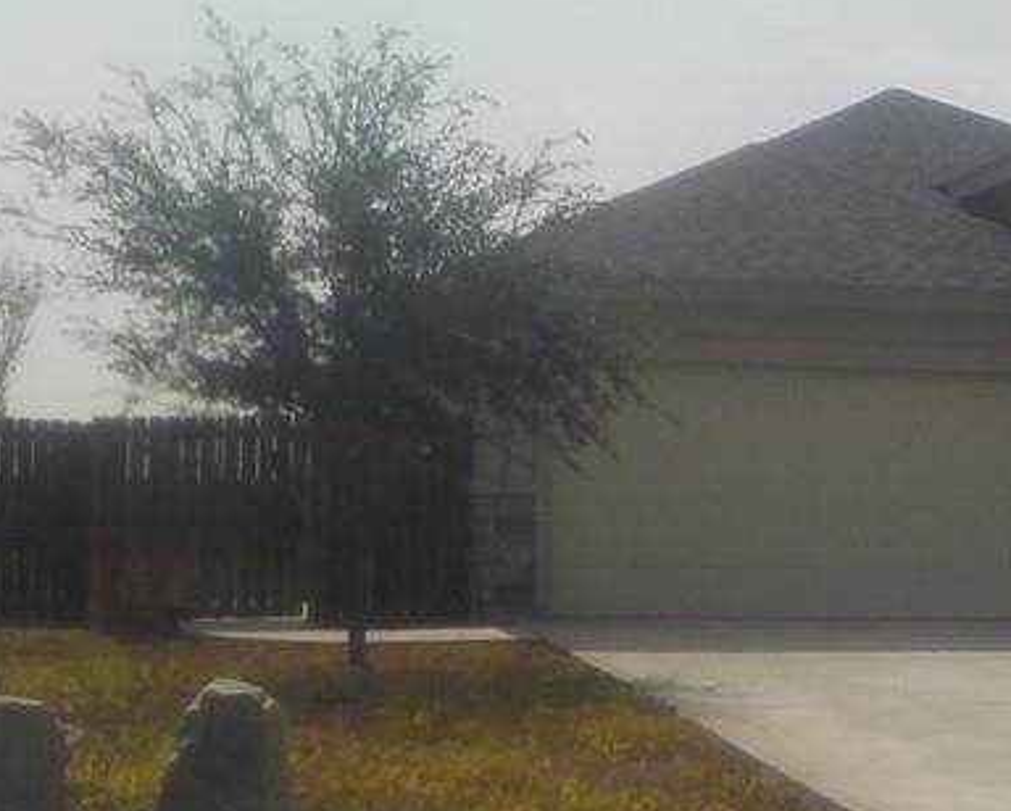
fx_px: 2336
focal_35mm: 78
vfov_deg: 19.5
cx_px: 869
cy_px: 611
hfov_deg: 23.9
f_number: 6.6
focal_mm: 4.1
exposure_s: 1/1000
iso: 125
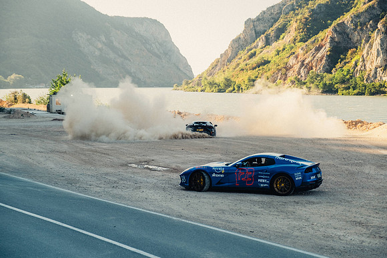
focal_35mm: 88
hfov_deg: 23.2
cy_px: 130
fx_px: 943
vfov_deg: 15.6
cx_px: 186
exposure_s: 1/500
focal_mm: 55
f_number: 3.2
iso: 400
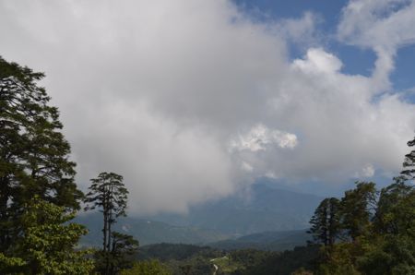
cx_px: 208
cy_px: 138
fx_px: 466
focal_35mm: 40
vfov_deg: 32.9
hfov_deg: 48.0
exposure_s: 1/200
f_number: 7.1
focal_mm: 27
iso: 100
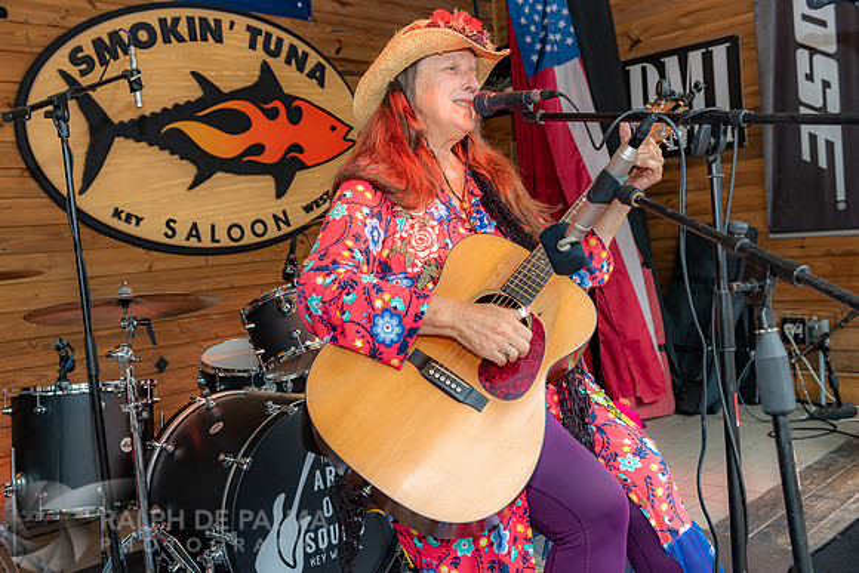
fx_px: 835
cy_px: 286
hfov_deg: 54.4
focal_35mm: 35
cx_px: 430
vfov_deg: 37.9
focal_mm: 35
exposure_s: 1/160
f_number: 5.6
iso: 1000
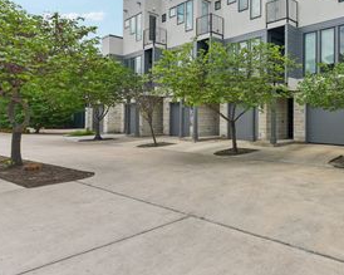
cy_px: 111
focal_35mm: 24
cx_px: 296
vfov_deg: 58.3
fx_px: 244
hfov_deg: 61.6
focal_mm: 14
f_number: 8
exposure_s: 1/500
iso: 100
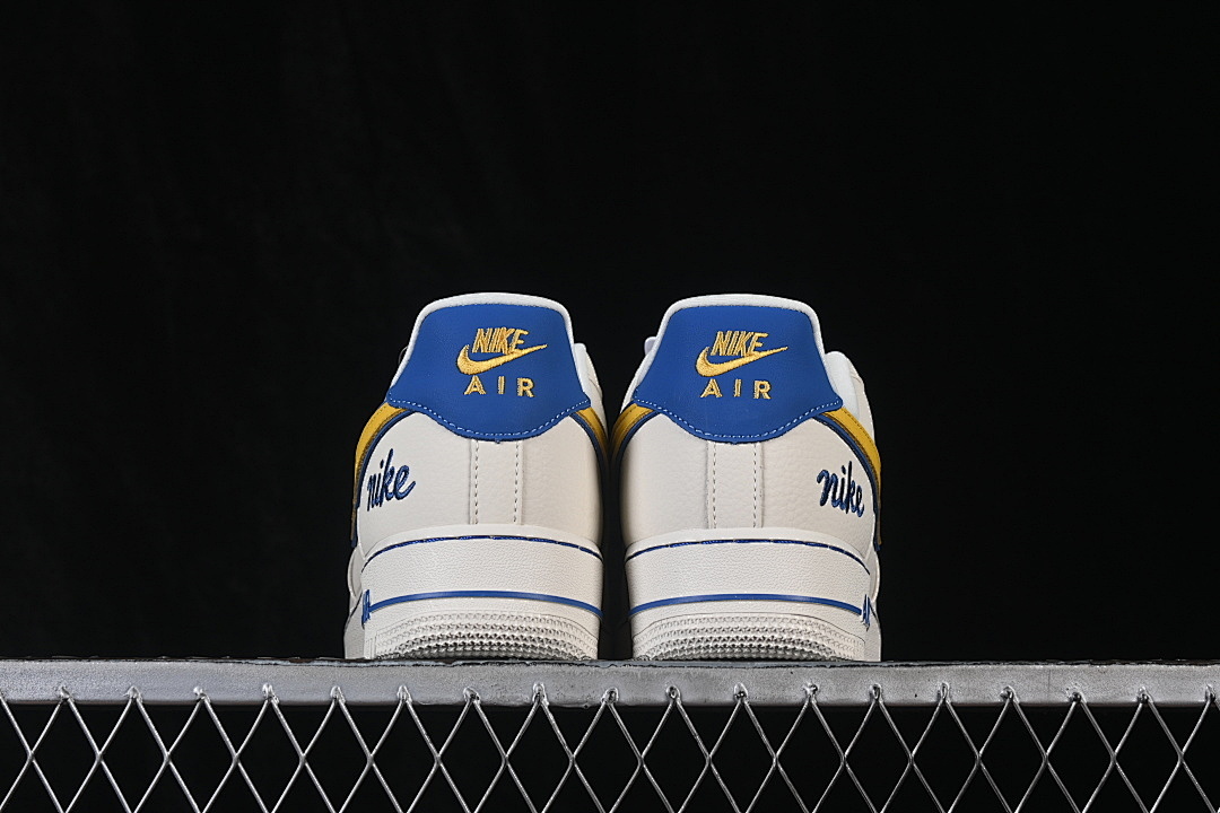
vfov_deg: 18.2
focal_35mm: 75
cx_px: 610
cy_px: 406
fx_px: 2541
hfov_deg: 27.0
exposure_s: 1/80
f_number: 8
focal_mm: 50
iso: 160
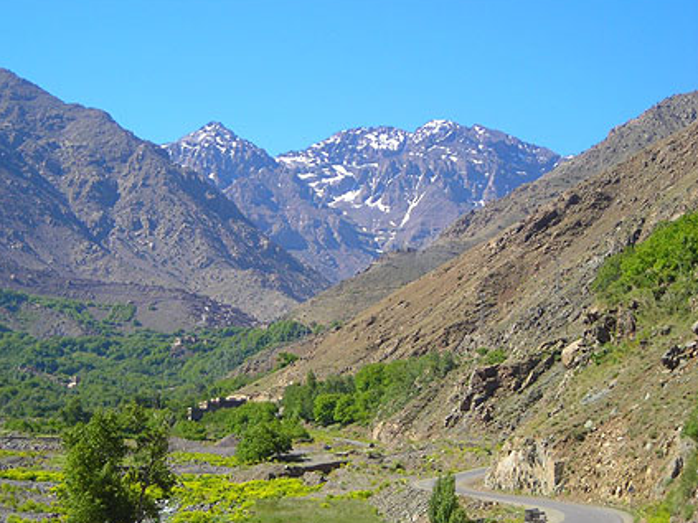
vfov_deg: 18.0
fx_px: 1653
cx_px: 328
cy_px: 269
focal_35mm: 82
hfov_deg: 23.8
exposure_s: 1/262
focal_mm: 12.7
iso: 50
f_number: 4.2
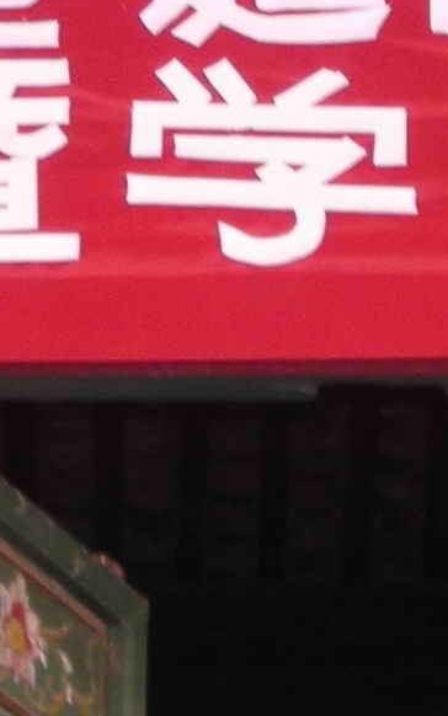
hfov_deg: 6.7
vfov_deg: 10.6
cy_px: -112
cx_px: 266
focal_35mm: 195
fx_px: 3807
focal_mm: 6.3
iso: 74
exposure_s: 1/30
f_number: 3.2
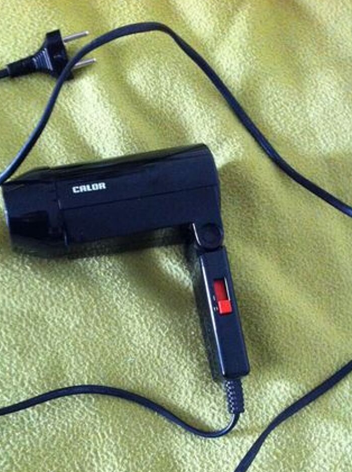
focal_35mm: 50
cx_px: 119
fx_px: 680
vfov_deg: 37.7
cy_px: 322
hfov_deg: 28.9
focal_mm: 3.85
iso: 500
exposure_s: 1/15
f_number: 2.8
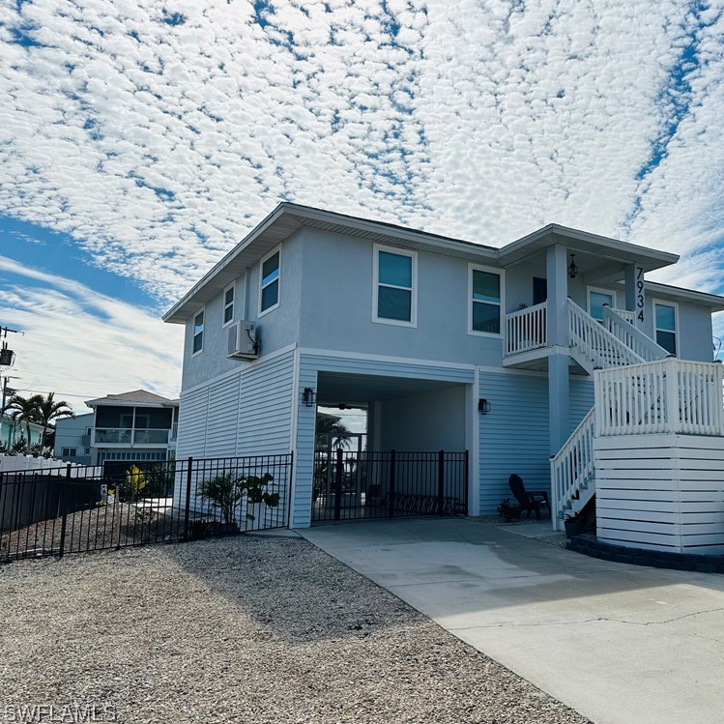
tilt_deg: +8.6
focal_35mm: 29
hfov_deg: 54.3
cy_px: 363
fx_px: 686
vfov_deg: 55.6
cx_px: 493
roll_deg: +0.3
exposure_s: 1/18519
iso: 80
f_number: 1.78
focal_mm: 6.86
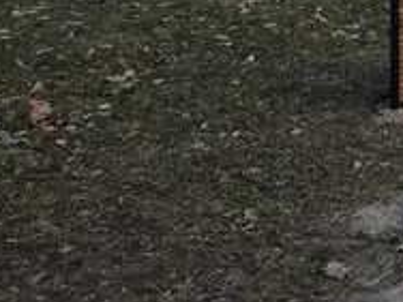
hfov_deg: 17.4
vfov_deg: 15.1
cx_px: 757
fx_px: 1024
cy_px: -199
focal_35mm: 88
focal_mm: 6.3
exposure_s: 1/359
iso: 40
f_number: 1.7
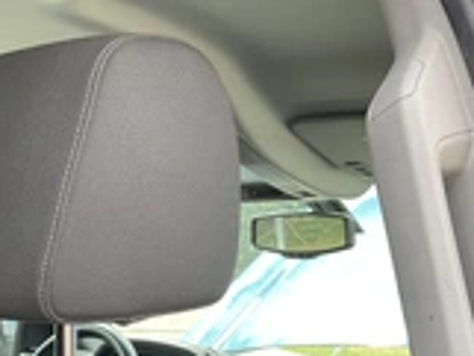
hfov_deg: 26.1
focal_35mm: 72
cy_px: 365
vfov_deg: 19.8
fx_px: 987
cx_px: 44
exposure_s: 1/122
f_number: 1.8
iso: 20
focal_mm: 3
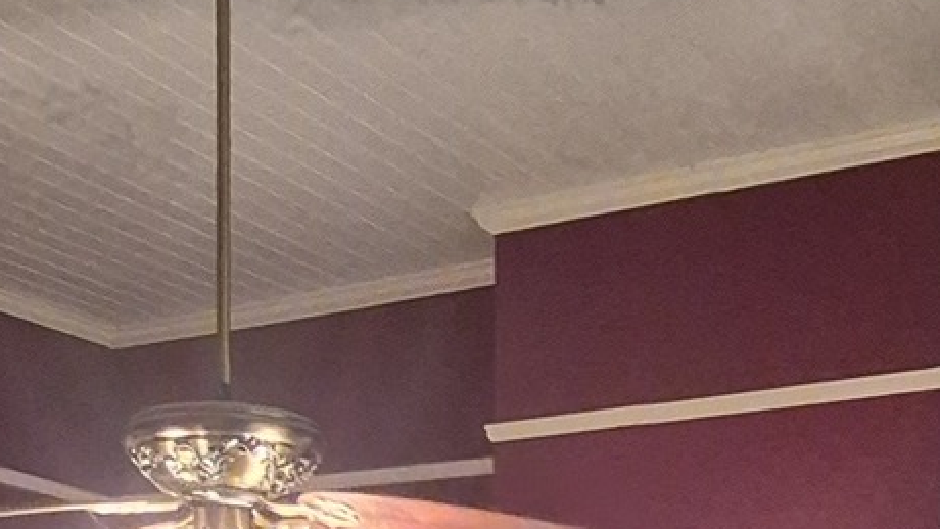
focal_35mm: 71
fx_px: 1770
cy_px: 1113
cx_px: 415
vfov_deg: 13.9
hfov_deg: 29.7
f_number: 2.2
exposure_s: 1/60
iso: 640
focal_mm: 1.74
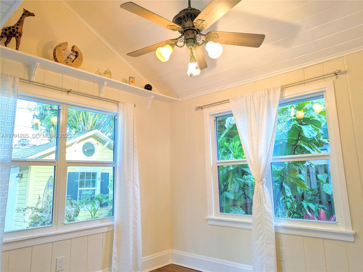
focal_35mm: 25
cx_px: 182
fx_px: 262
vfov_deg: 54.9
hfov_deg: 69.4
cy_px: 136
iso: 58
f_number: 1.89
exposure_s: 1/120
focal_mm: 5.43
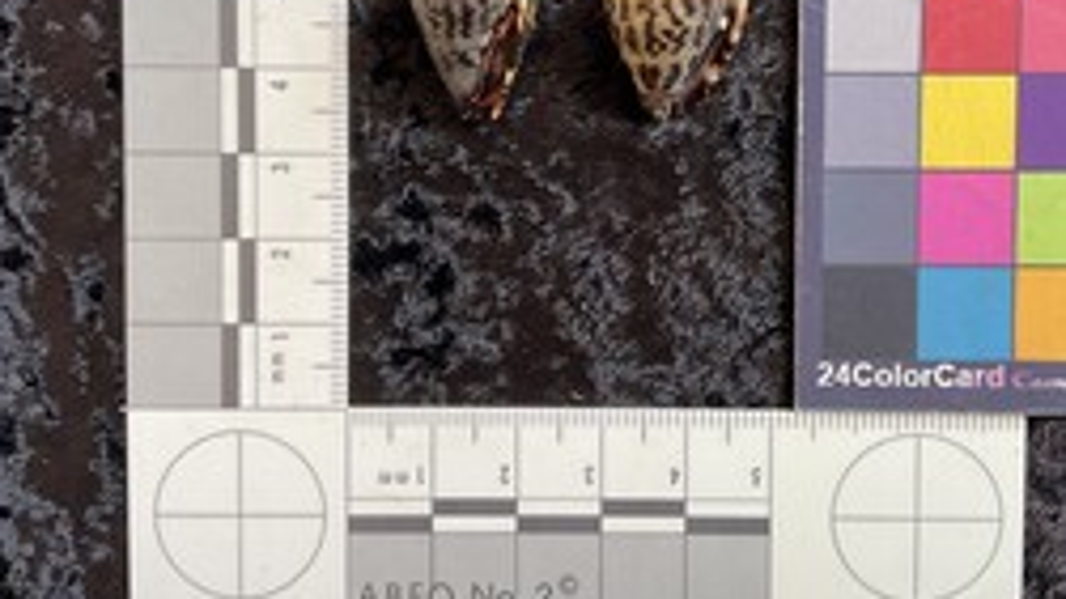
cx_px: 624
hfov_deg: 46.2
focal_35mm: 44
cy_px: 155
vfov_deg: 26.8
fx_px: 1243
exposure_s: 1/120
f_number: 1.8
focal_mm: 3
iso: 64
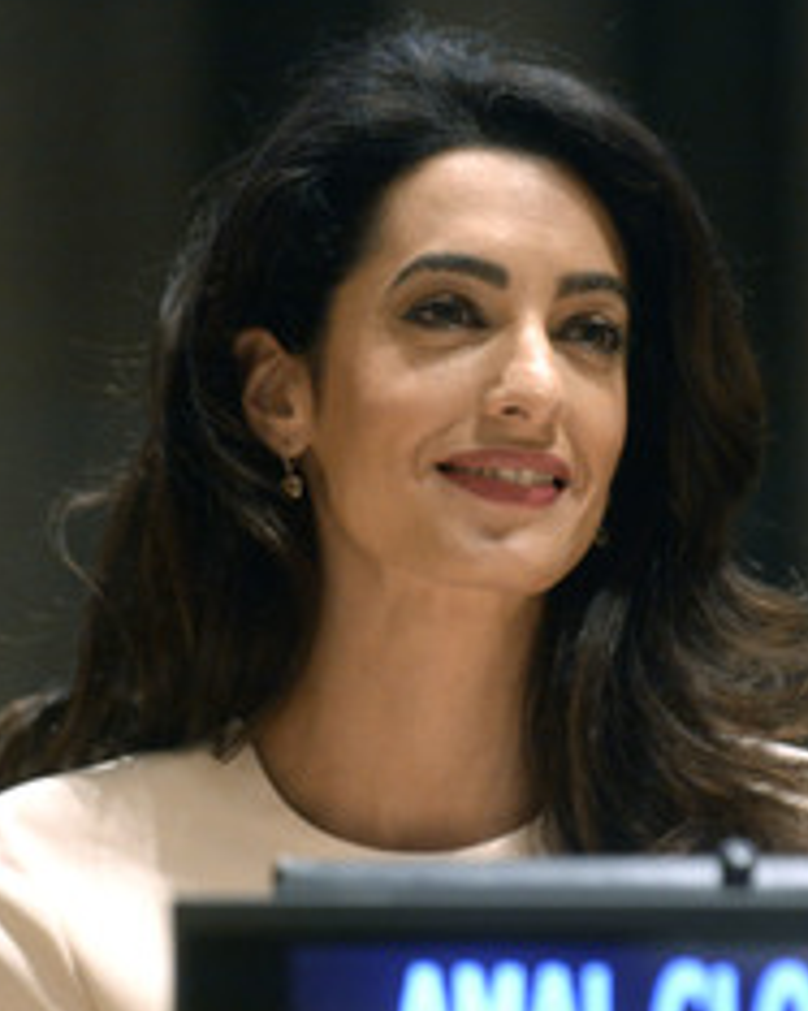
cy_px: 622
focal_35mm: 325
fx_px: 9721
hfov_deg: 4.8
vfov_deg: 6.0
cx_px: 523
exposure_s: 1/200
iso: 4000
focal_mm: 180
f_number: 3.5
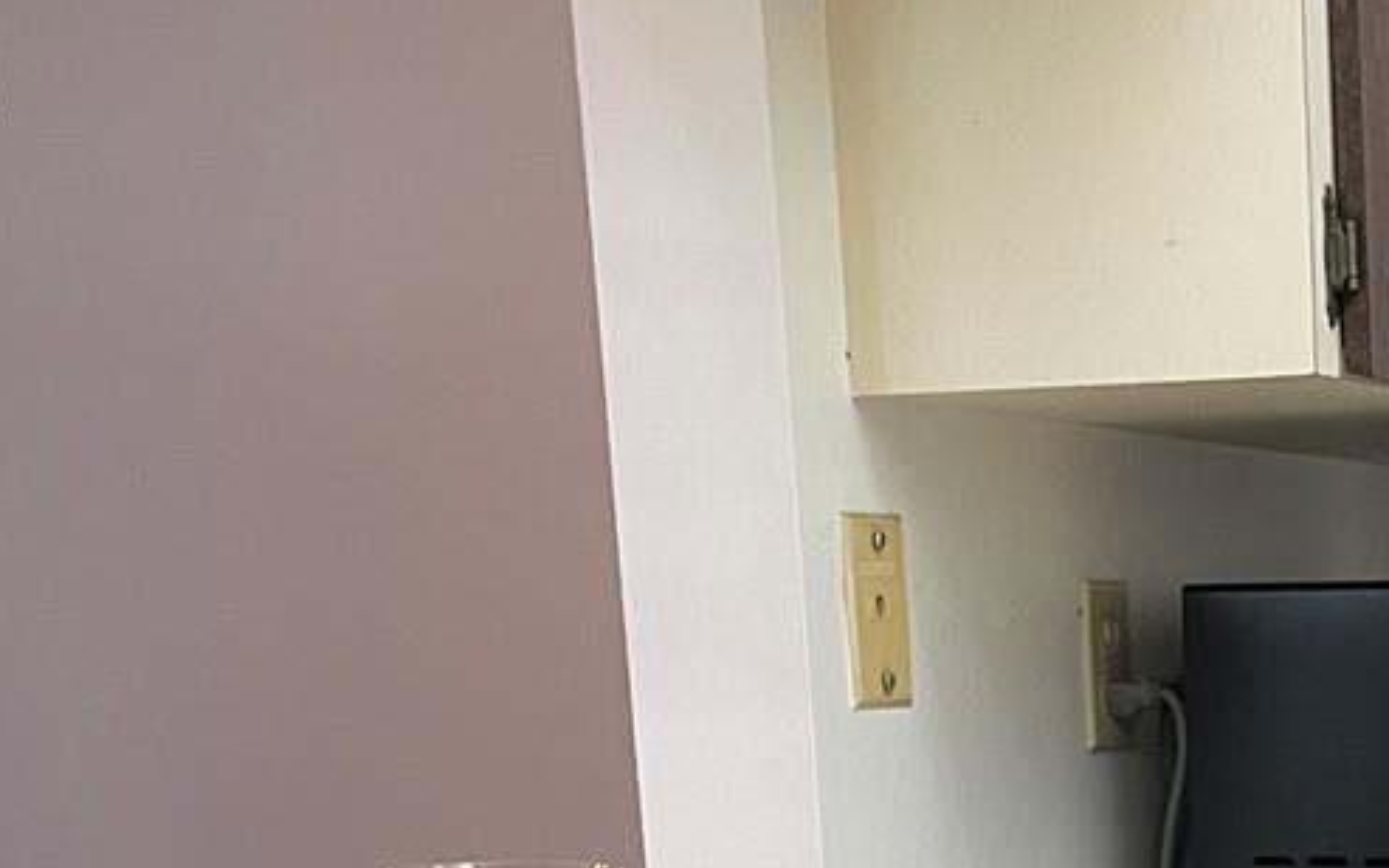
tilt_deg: -15.9
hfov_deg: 22.7
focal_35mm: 86
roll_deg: +1.0
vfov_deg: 13.6
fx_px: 3255
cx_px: 1524
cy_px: 1570
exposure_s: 1/60
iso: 125
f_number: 1.6
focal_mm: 5.1
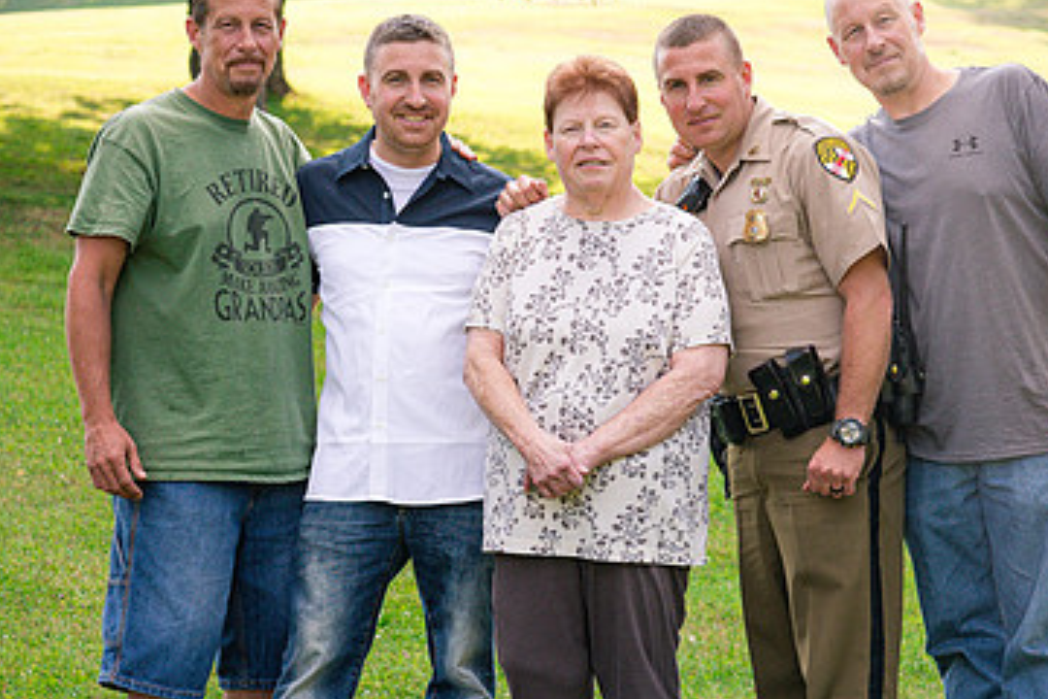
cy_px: 344
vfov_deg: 8.7
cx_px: 678
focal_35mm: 158
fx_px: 4599
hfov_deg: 13.0
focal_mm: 85
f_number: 5.6
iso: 400
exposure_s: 1/640
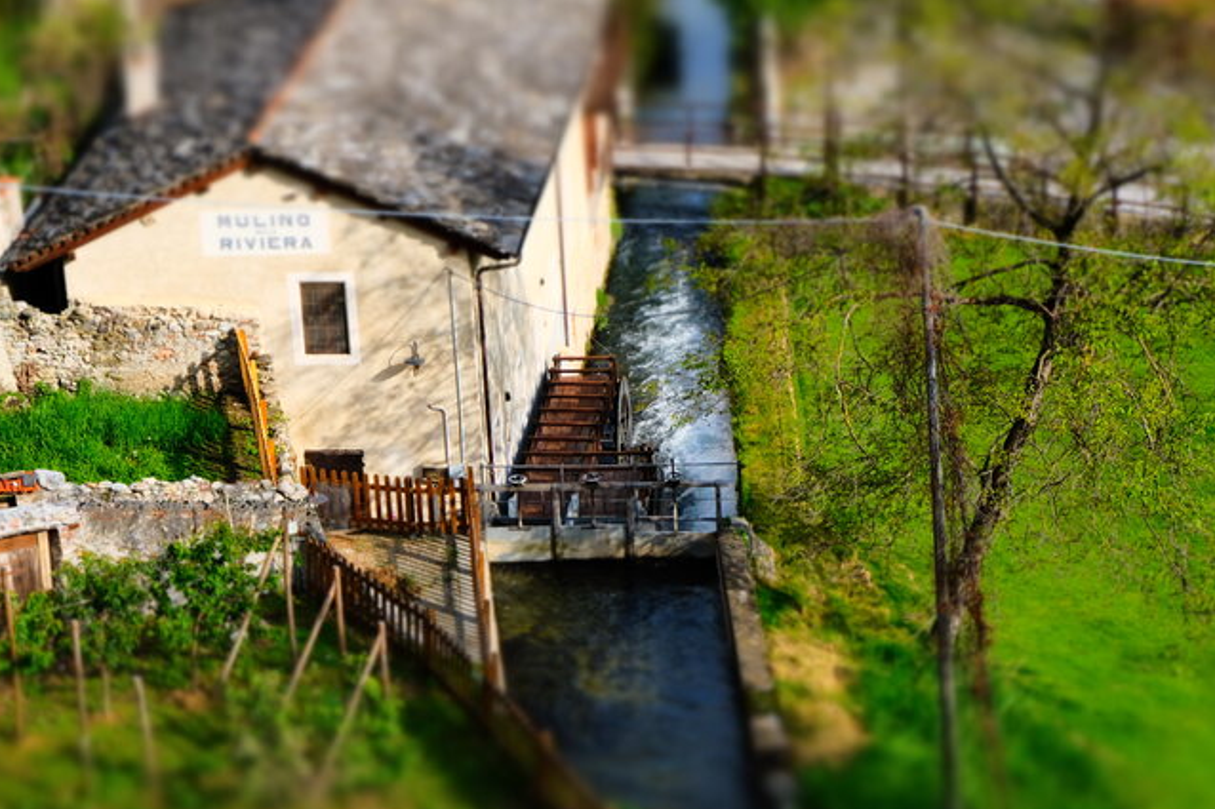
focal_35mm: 94
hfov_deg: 21.7
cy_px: 431
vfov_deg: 14.5
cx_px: 640
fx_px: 3171
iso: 400
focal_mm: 50
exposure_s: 1/950
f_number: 5.6
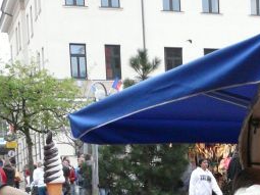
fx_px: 841
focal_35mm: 112
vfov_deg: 12.5
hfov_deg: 16.5
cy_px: 295
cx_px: 344
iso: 320
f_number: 2.8
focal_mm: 5.7
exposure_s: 1/160
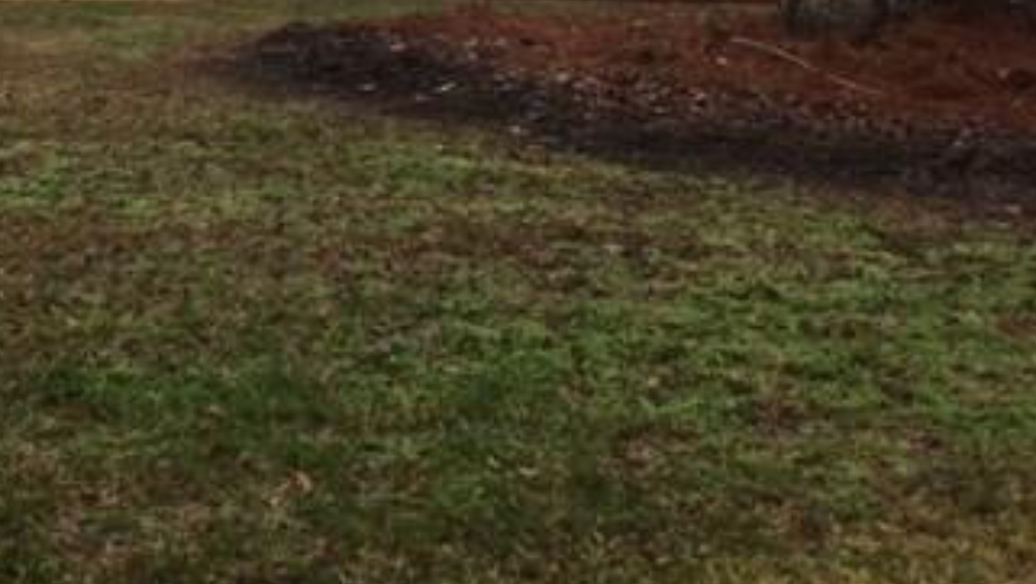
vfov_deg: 18.6
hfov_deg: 31.9
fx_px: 1732
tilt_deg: +1.0
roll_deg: -0.8
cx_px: 132
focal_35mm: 63
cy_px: -10
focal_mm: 4.15
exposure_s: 1/120
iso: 32
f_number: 2.2
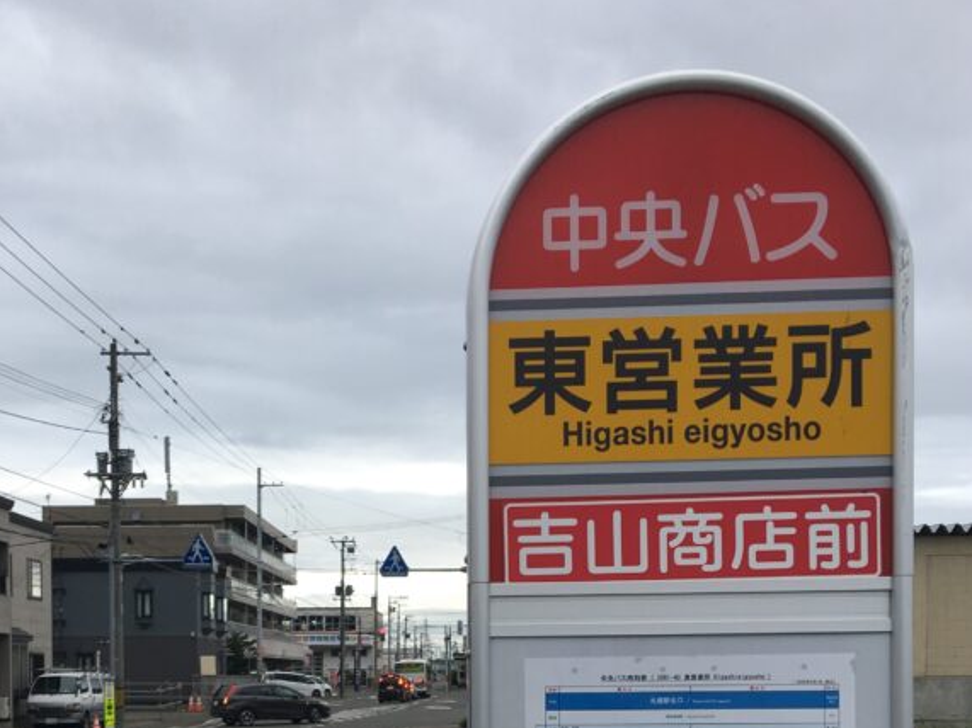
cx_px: 366
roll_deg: -0.8
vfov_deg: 26.5
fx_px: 1460
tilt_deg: -3.4
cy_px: 726
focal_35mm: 52
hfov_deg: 36.6
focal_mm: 4.15
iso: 25
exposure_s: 1/273
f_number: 2.2
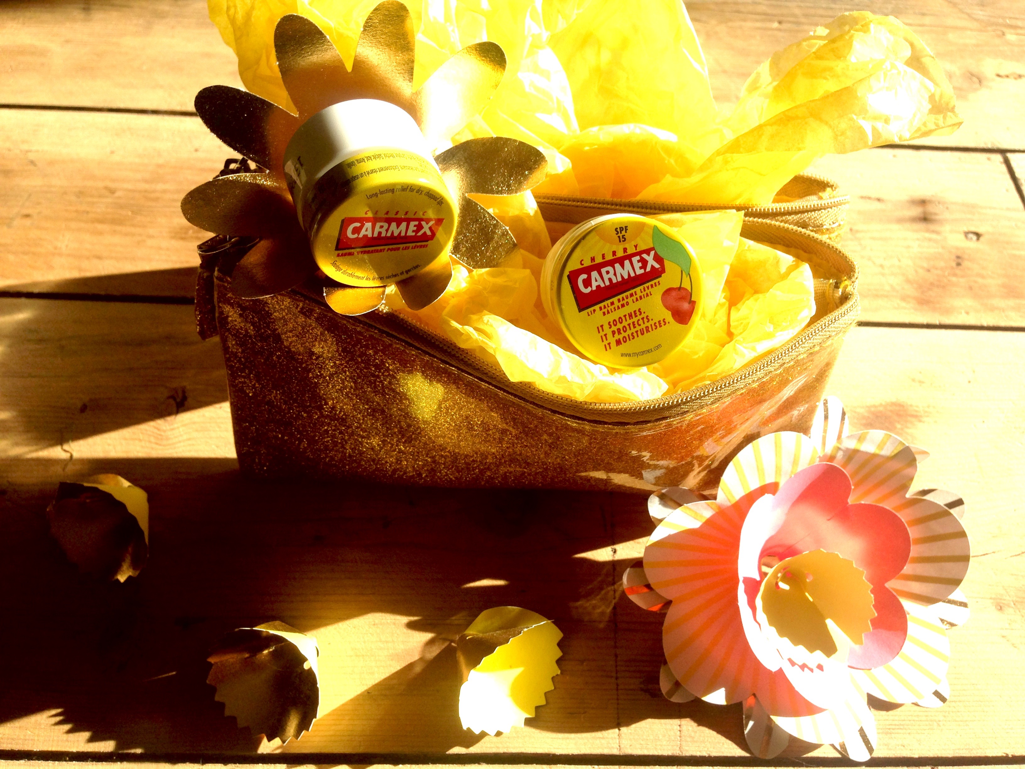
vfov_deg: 42.9
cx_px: 512
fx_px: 977
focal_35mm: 33
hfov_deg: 55.4
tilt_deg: -55.0
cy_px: 384
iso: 50
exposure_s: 1/874
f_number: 2.4
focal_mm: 4.12
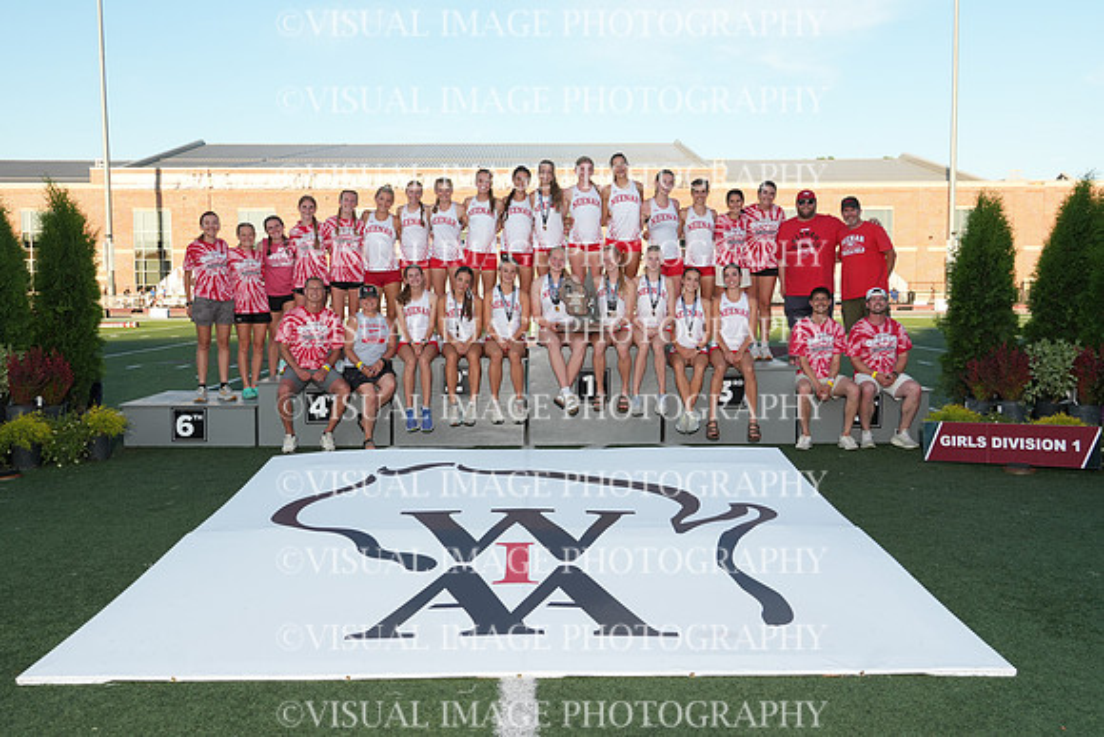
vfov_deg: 40.0
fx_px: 1012
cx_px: 552
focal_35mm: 33
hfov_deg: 57.2
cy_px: 368
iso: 200
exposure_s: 1/125
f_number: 9
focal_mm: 22
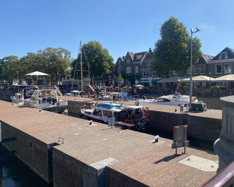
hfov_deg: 62.1
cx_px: 128
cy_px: 94
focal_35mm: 28
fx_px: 194
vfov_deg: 51.5
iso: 32
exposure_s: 1/2463
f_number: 1.8
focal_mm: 4.25
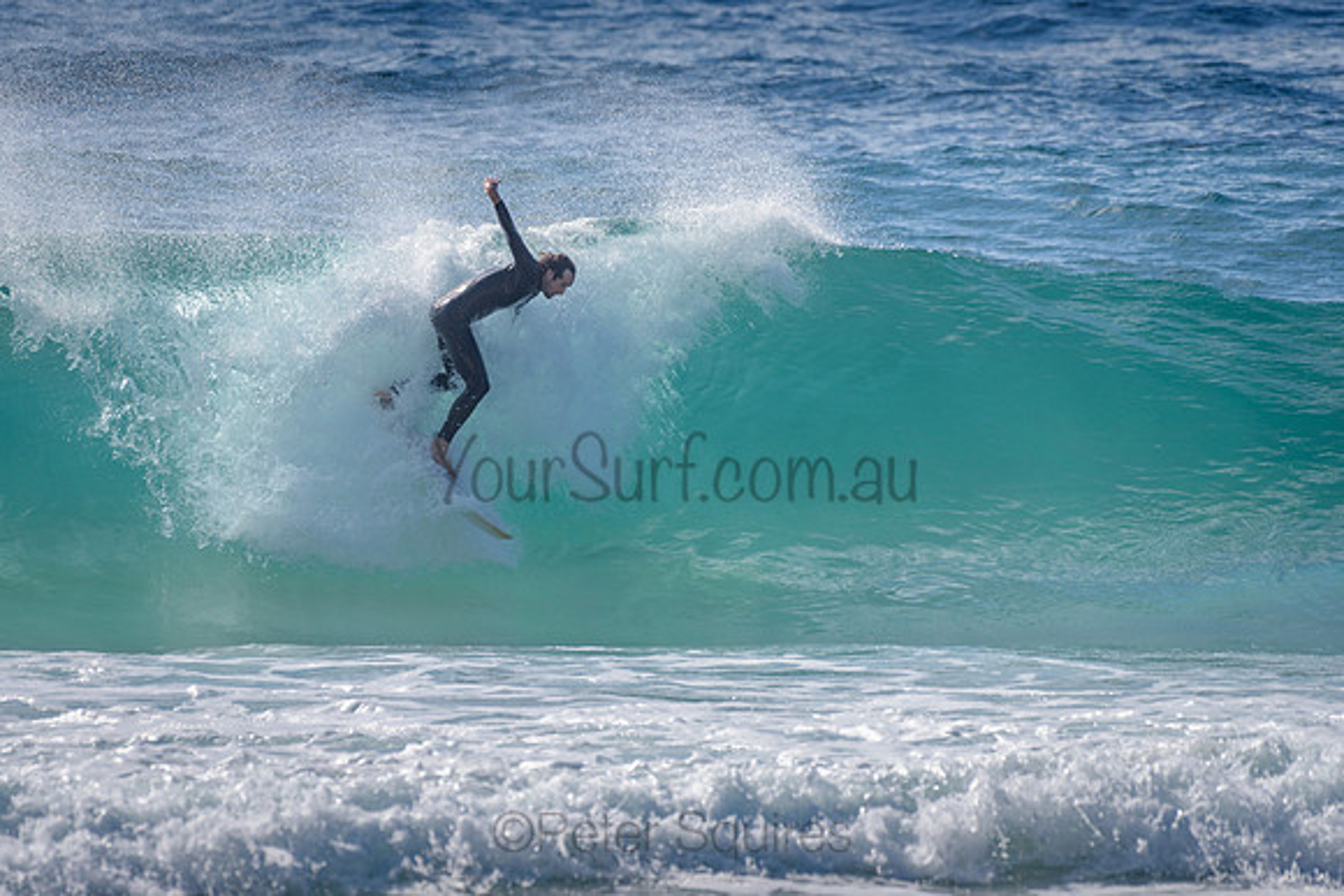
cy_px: 423
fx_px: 22896
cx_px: 520
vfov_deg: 2.2
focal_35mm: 613
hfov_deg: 3.4
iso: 125
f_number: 5.6
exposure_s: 1/2000
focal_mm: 500
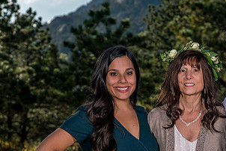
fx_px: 603
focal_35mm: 96
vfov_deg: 14.1
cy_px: 135
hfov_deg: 21.0
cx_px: 181
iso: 160
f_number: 4
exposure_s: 1/1600
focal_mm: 50
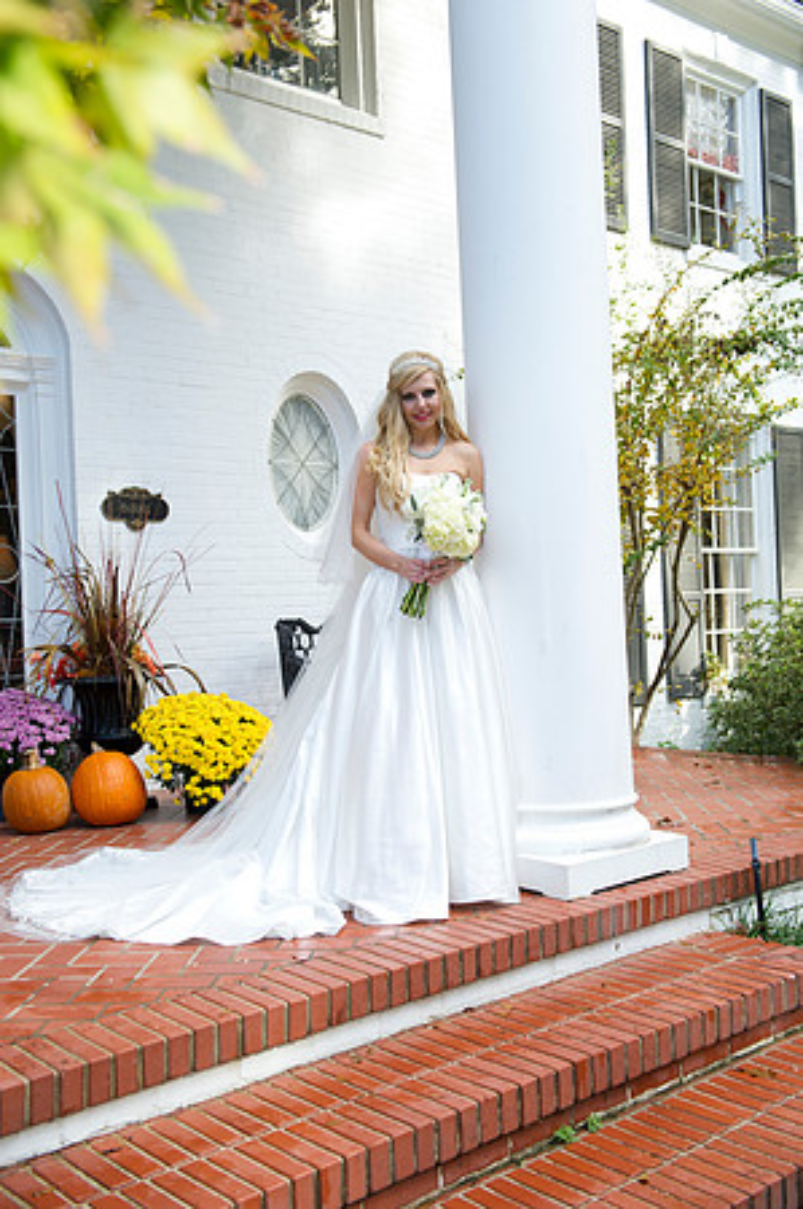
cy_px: 604
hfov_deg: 35.0
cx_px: 402
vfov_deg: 50.7
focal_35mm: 38
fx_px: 1274
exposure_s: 1/200
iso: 400
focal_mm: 38
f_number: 5
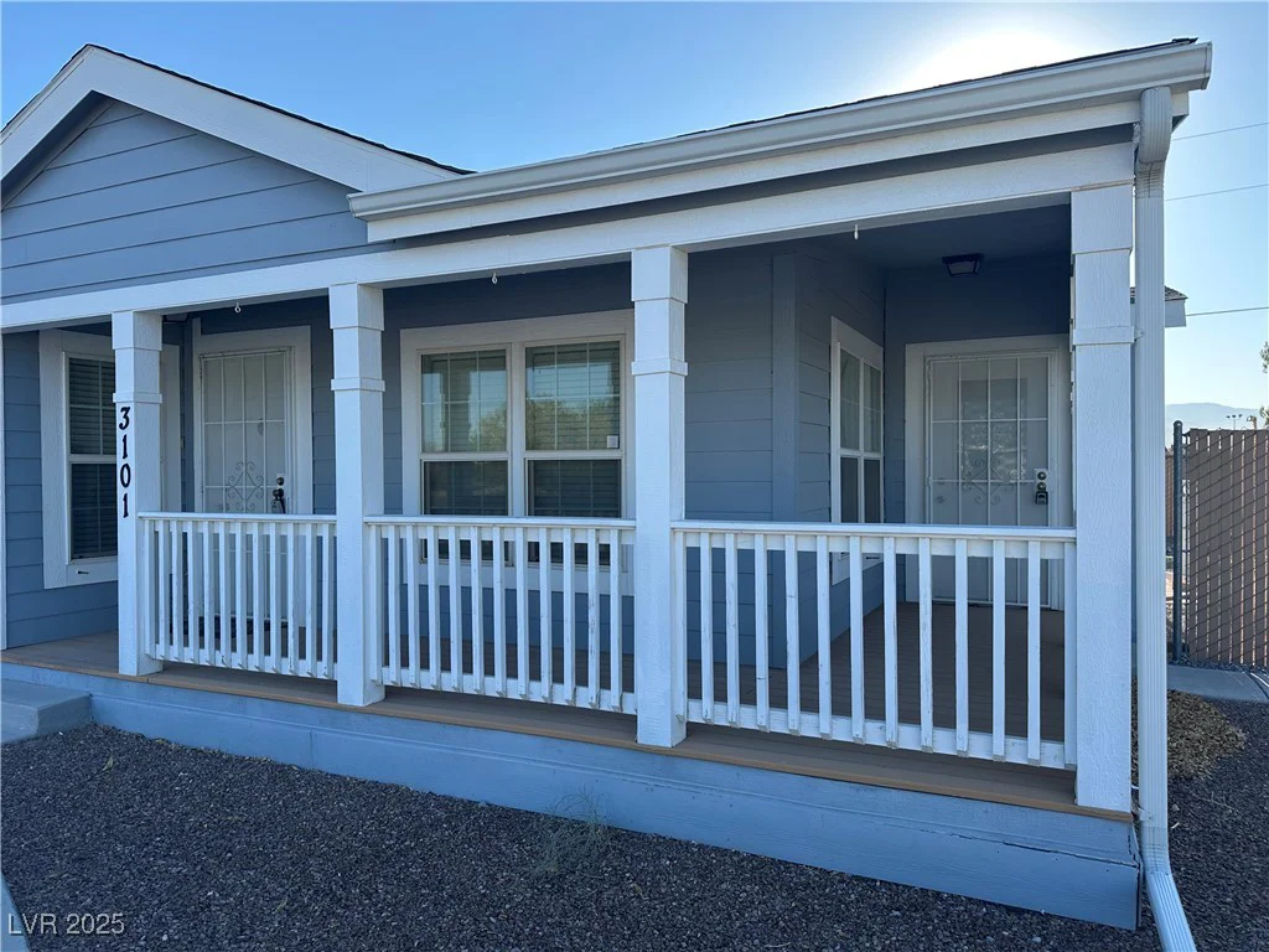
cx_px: 634
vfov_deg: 56.8
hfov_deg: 71.6
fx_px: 880
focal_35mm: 24
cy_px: 476
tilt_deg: -0.2
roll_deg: +0.0
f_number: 1.78
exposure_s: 1/1613
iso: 80
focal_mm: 6.86
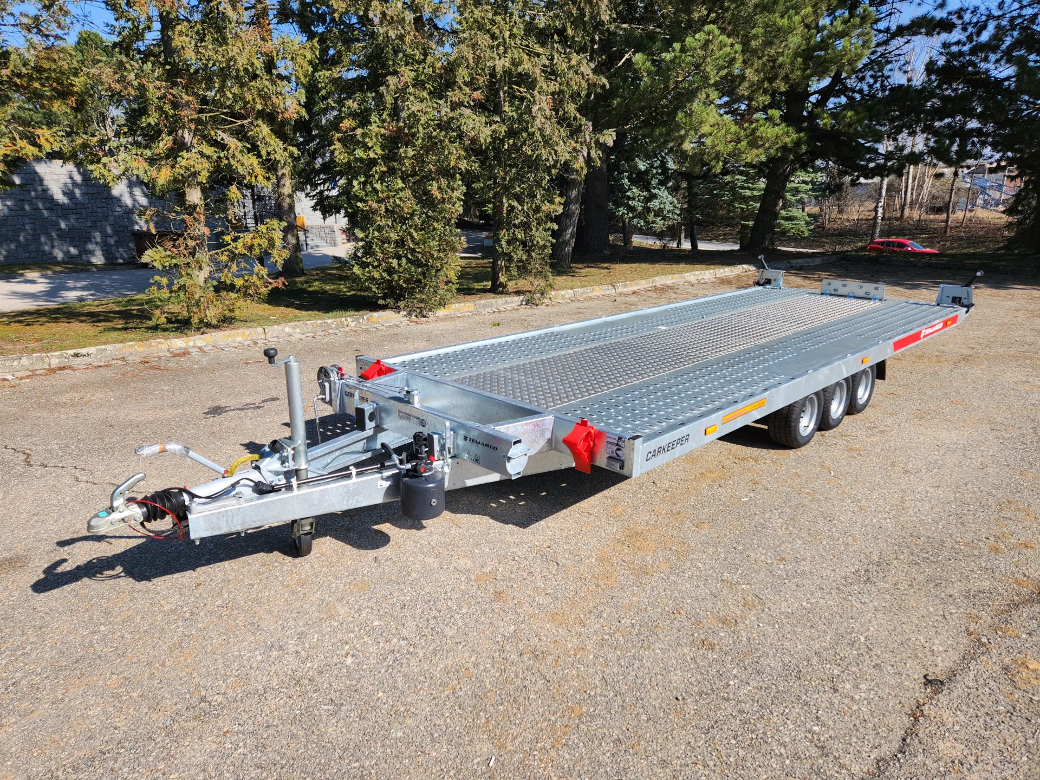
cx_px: 520
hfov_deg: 73.9
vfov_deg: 58.9
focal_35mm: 23
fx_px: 691
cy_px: 390
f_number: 1.8
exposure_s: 1/1073
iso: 20
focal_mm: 5.4
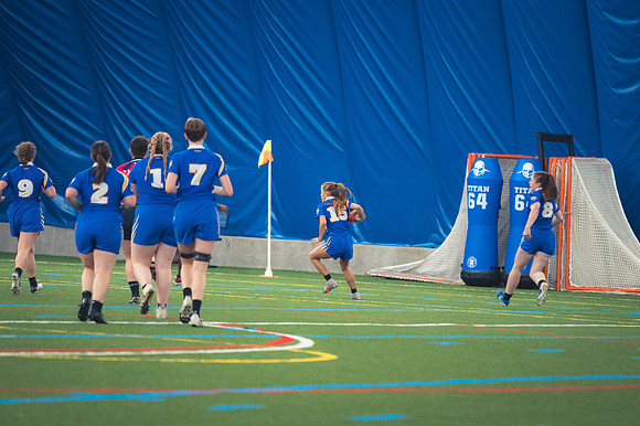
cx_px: 320
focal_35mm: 300
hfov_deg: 6.9
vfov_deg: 4.6
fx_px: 5330
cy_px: 213
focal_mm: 200
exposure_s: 1/320
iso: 3600
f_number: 2.8
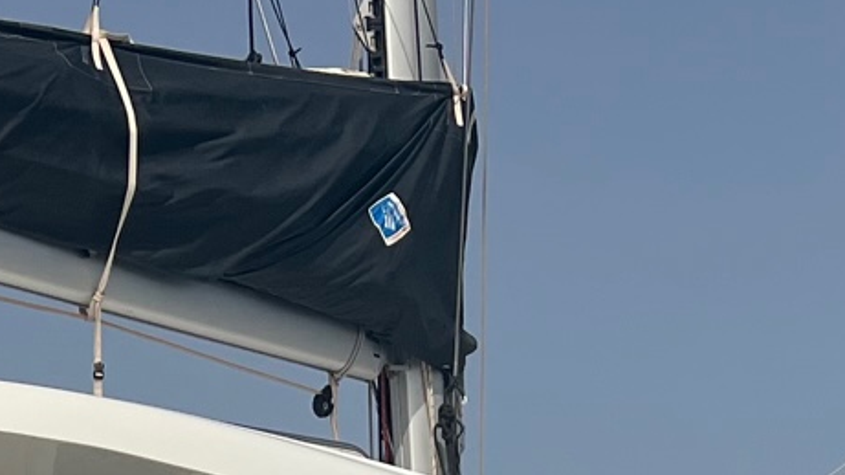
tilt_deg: -3.2
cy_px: 1247
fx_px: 2778
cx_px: 385
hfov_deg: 17.3
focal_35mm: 124
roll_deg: +3.3
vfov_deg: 8.6
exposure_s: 1/11364
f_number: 1.5
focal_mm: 5.7
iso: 50
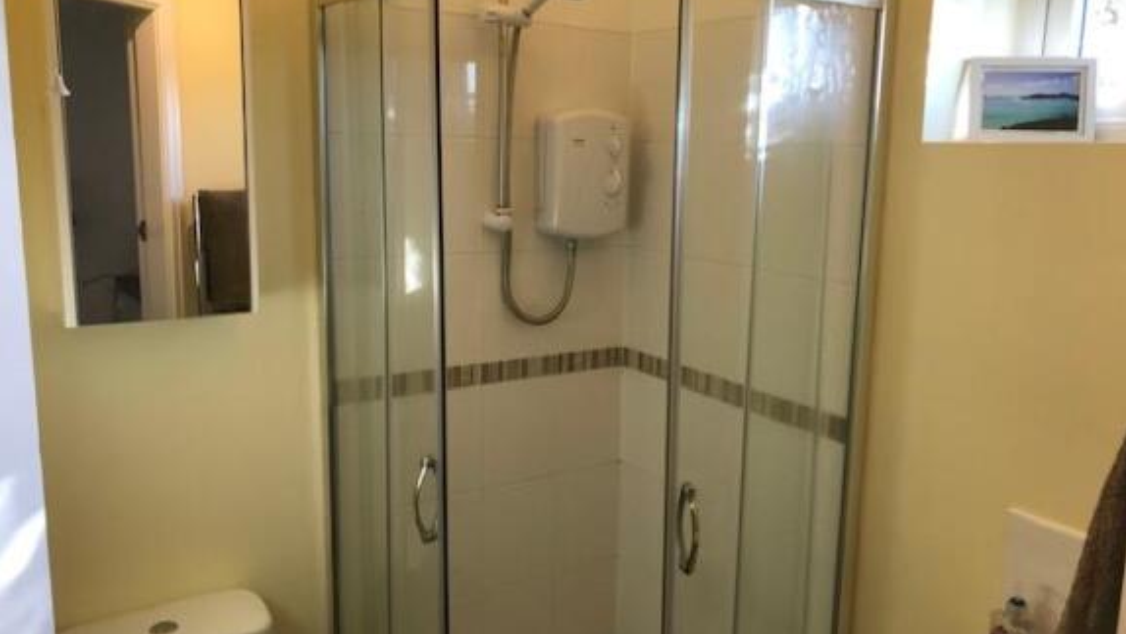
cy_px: 317
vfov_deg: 37.8
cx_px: 570
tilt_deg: -10.2
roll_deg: -0.3
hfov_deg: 62.6
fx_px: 926
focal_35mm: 31
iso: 40
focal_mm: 3.99
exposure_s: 1/100
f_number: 1.8
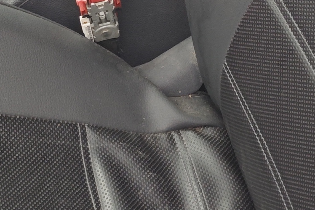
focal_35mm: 131
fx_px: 1146
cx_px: 117
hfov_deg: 15.6
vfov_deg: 10.1
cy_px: -124
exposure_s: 1/33.3
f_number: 1.6
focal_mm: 6.55
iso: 500
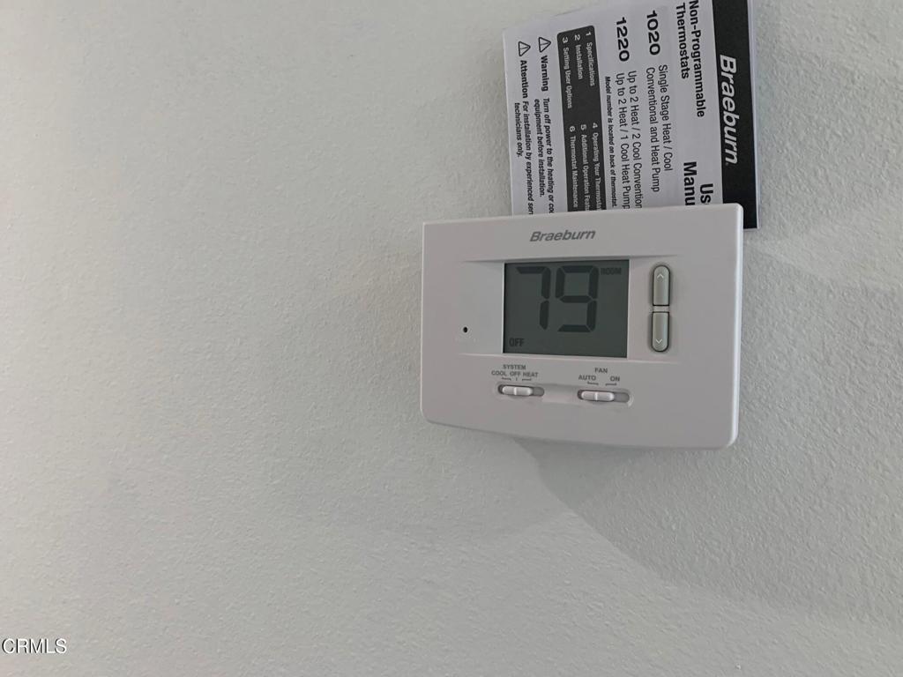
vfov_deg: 53.1
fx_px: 678
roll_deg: -0.4
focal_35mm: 26
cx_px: 452
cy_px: 338
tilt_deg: -1.7
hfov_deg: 67.3
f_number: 1.8
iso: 100
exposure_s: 1/60
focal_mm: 4.25
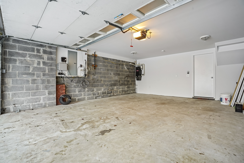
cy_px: 82
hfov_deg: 96.7
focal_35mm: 16
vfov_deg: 73.7
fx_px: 108
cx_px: 122
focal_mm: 16
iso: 400
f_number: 8
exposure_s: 1/8
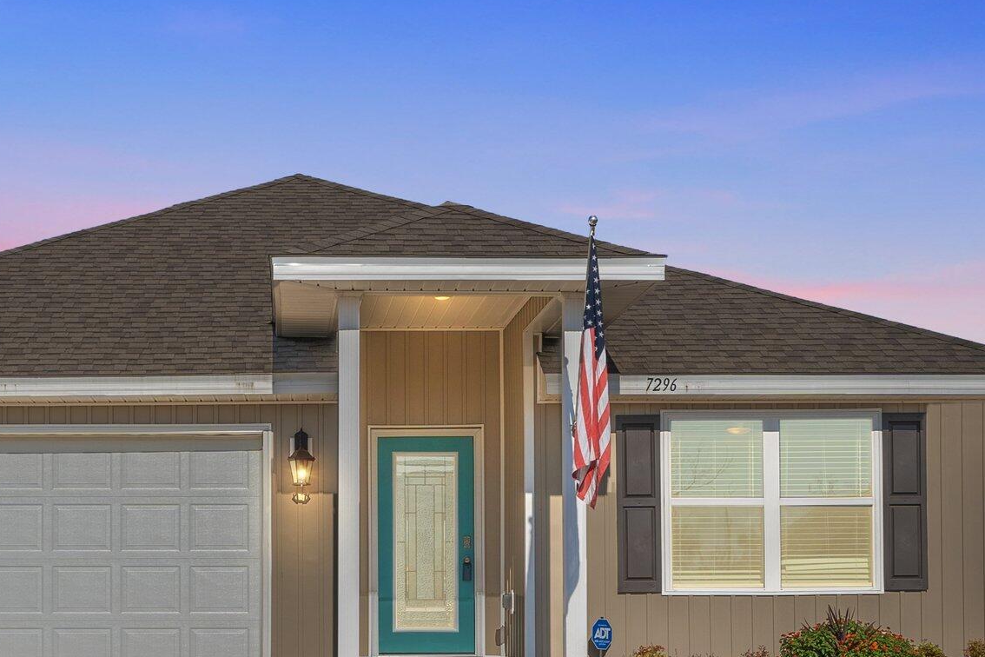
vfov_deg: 20.5
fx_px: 1778
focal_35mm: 65
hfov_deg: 30.7
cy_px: 584
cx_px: 307
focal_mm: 24
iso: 100
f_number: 10
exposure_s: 1/320
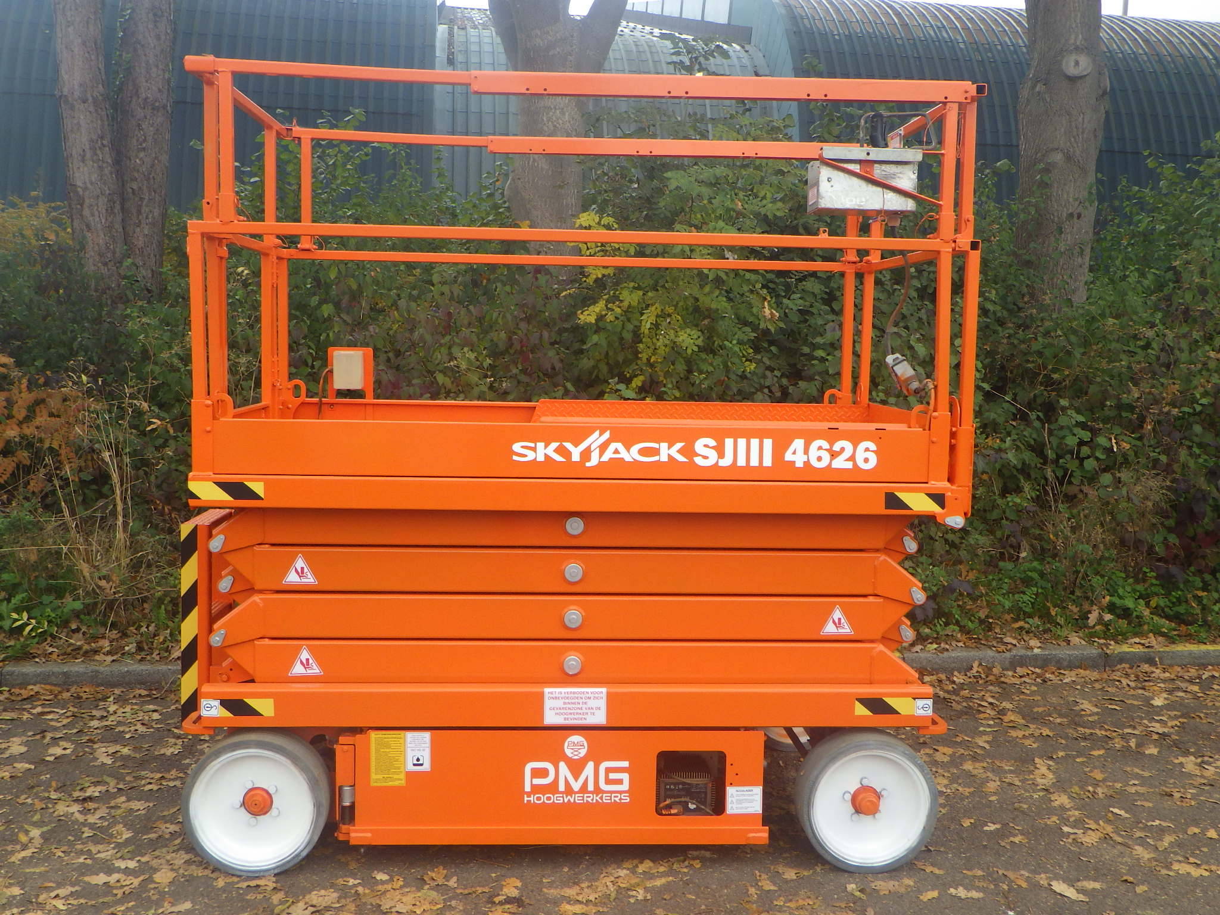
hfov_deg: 54.0
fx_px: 1198
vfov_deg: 41.8
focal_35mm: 34
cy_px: 458
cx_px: 610
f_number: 3.8
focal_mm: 6.1
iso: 125
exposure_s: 1/100
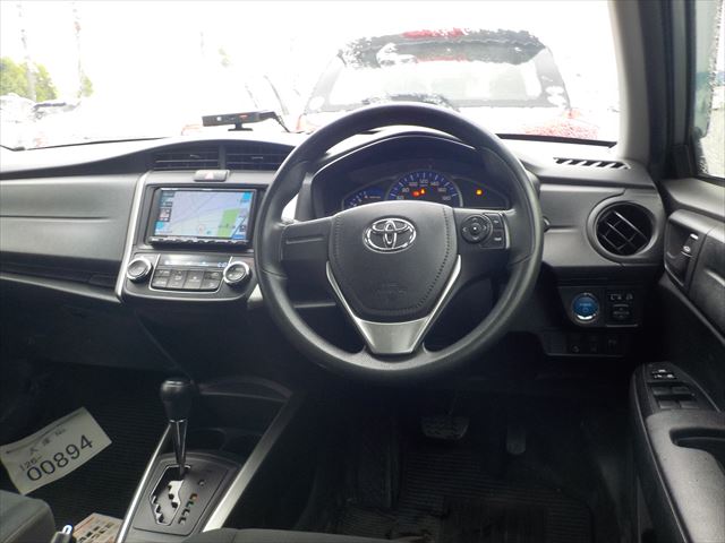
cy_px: 272
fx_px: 628
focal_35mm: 30
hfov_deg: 60.0
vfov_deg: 46.8
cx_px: 362
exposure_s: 1/30
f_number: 3.3
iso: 125
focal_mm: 4.1
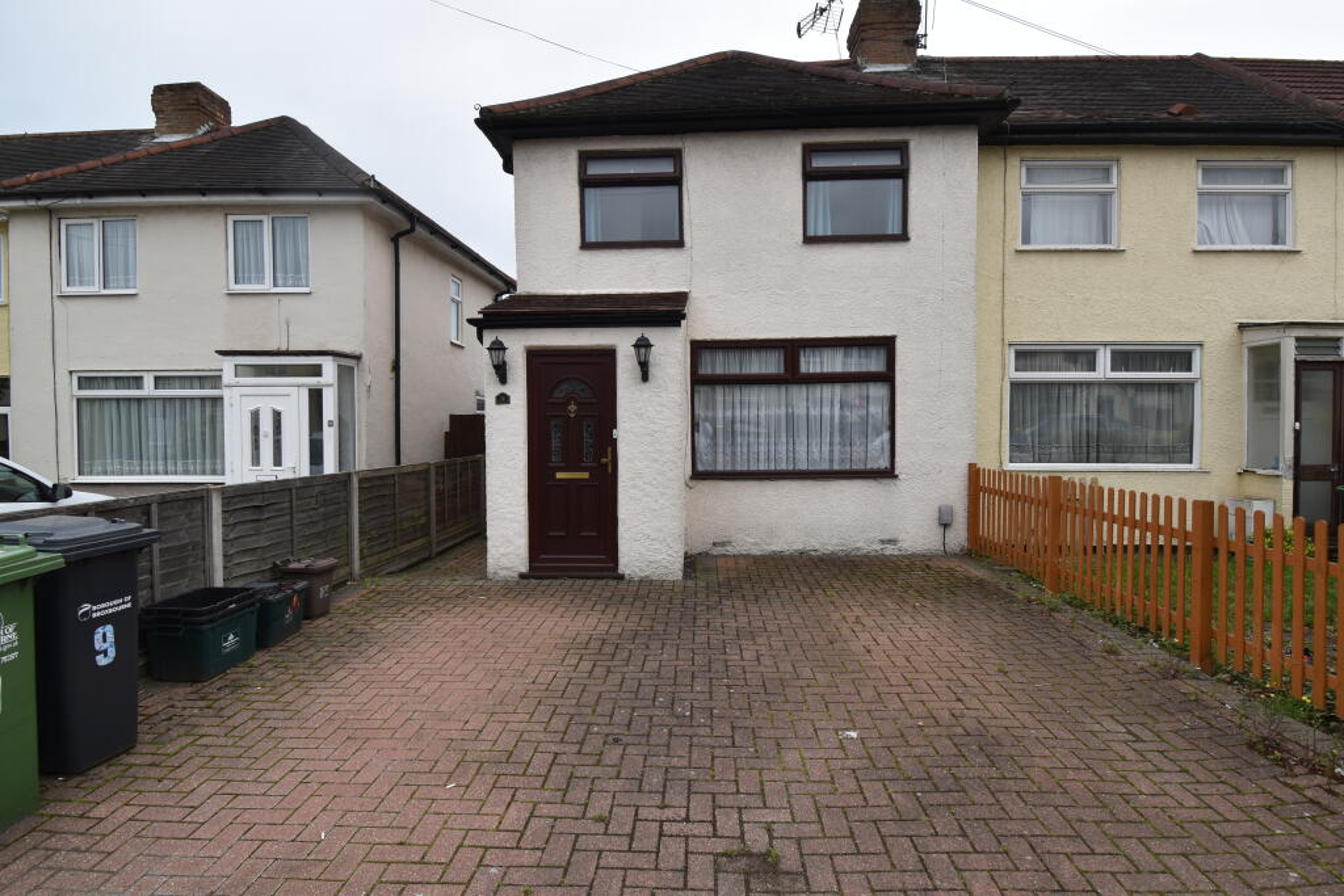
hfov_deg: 85.4
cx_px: 672
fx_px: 728
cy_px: 448
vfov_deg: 63.2
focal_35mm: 20
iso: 200
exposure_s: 1/250
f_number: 8
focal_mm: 13
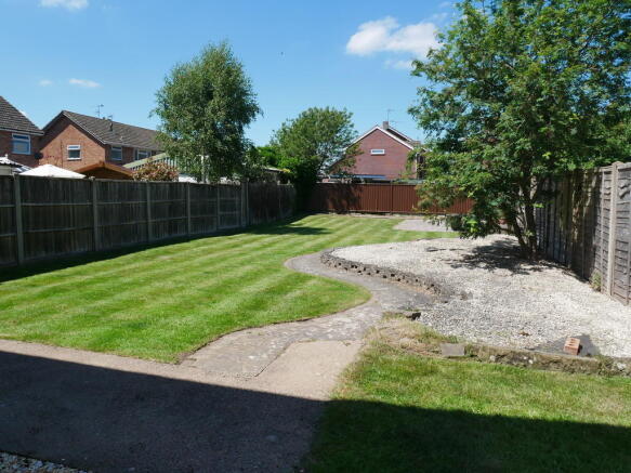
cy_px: 236
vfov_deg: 56.8
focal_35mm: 24
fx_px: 437
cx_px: 316
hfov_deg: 71.6
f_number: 7.1
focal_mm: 12
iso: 200
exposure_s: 1/500
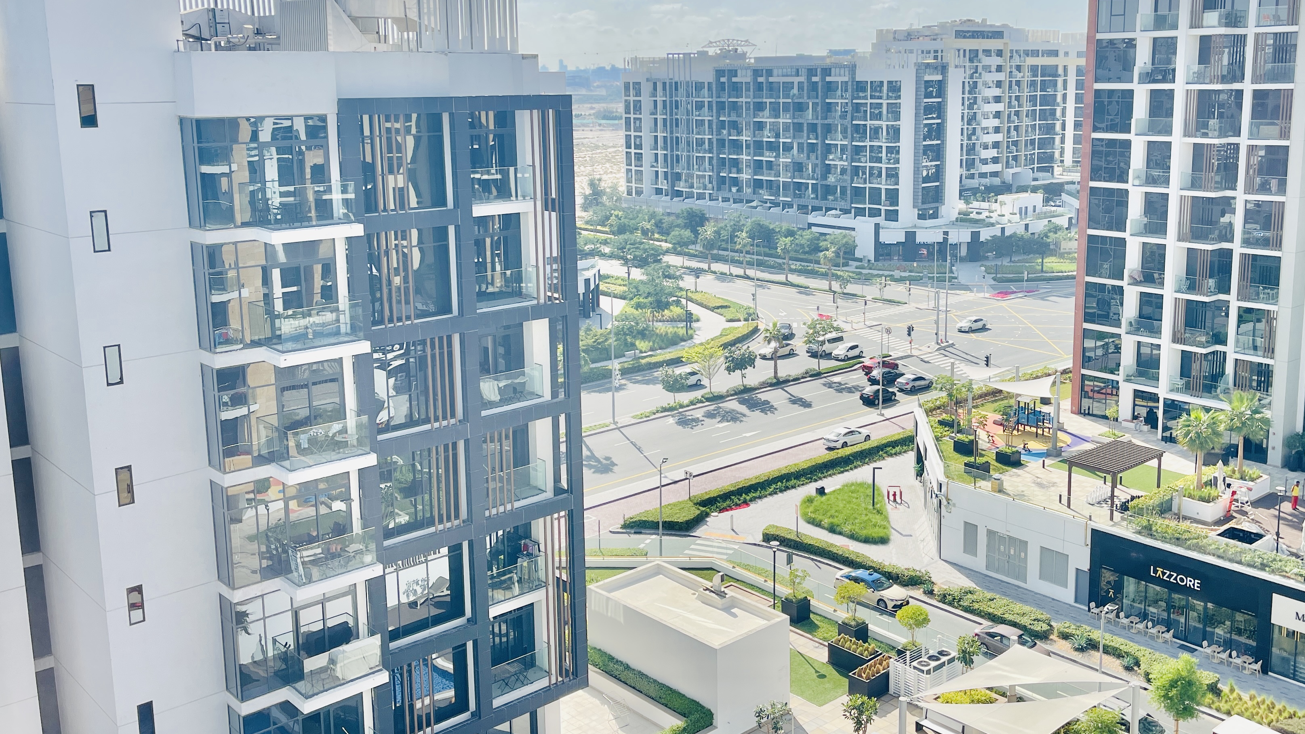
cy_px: 296
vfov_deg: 34.5
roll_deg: -0.1
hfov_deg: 57.8
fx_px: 1177
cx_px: 737
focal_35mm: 34
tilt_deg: -10.3
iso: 50
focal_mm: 5.1
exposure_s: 1/3003
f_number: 1.6
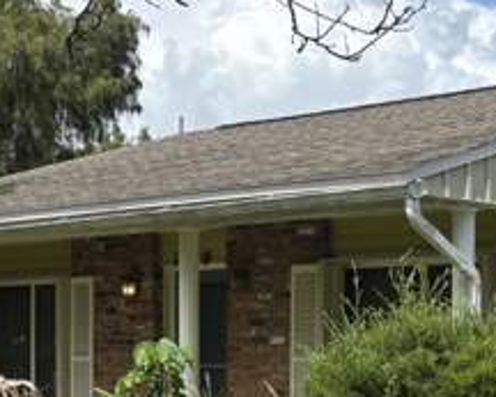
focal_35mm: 94
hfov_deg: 19.4
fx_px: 1381
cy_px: 372
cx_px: 567
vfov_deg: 16.1
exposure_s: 1/3937
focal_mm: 5.96
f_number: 1.6
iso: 50
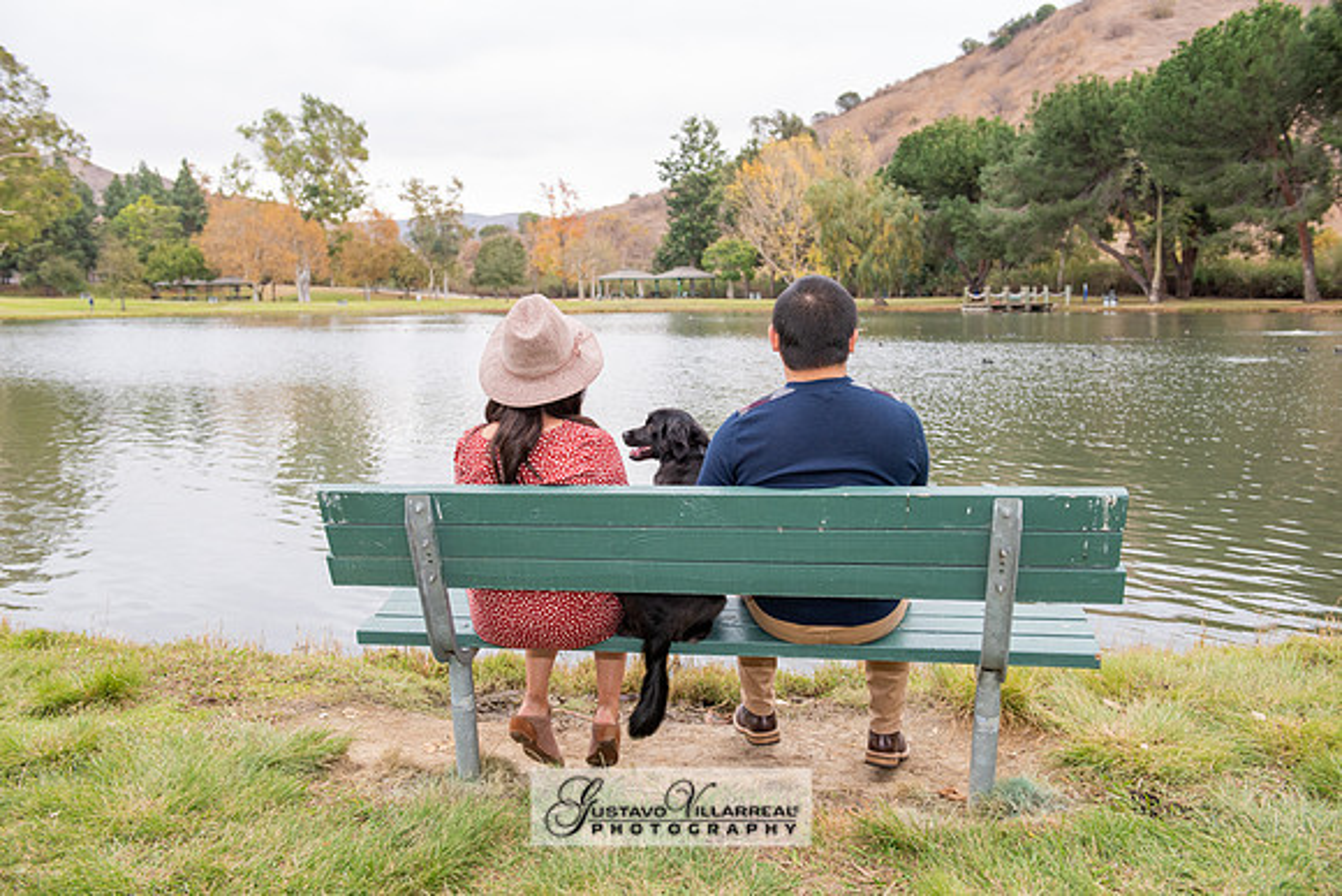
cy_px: 448
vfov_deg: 38.9
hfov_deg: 55.8
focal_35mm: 34
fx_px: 1268
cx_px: 671
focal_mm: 34
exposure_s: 1/125
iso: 500
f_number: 5
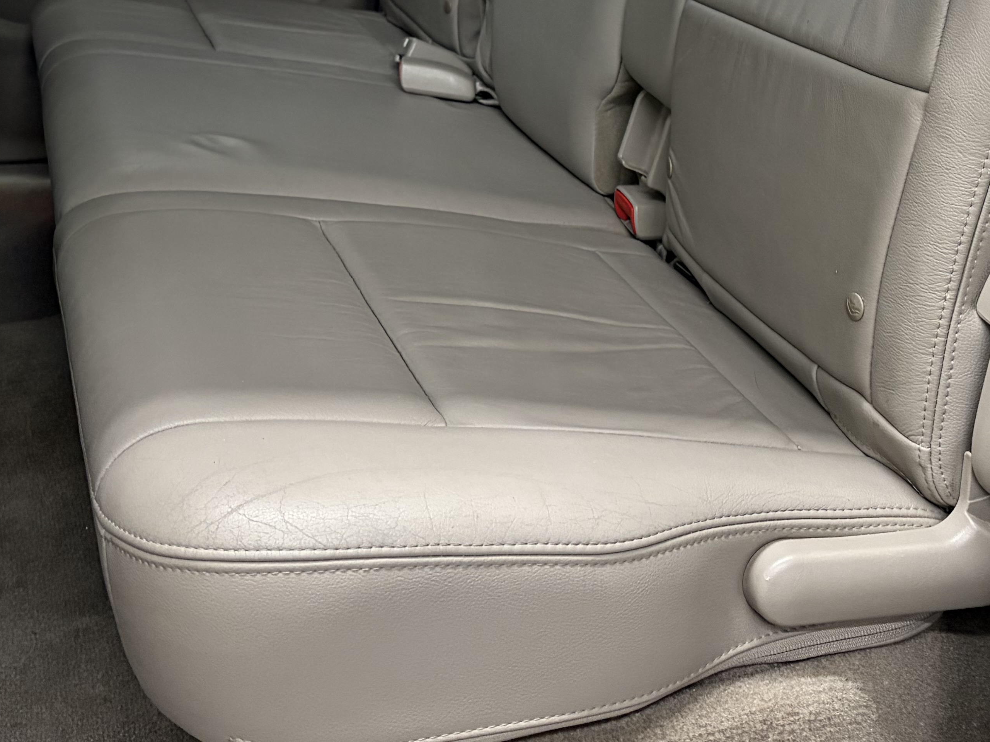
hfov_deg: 33.2
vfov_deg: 24.4
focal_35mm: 58
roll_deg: -1.9
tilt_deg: -12.3
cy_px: 48
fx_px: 1659
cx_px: 450
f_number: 1.6
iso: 320
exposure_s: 1/60
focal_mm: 5.96
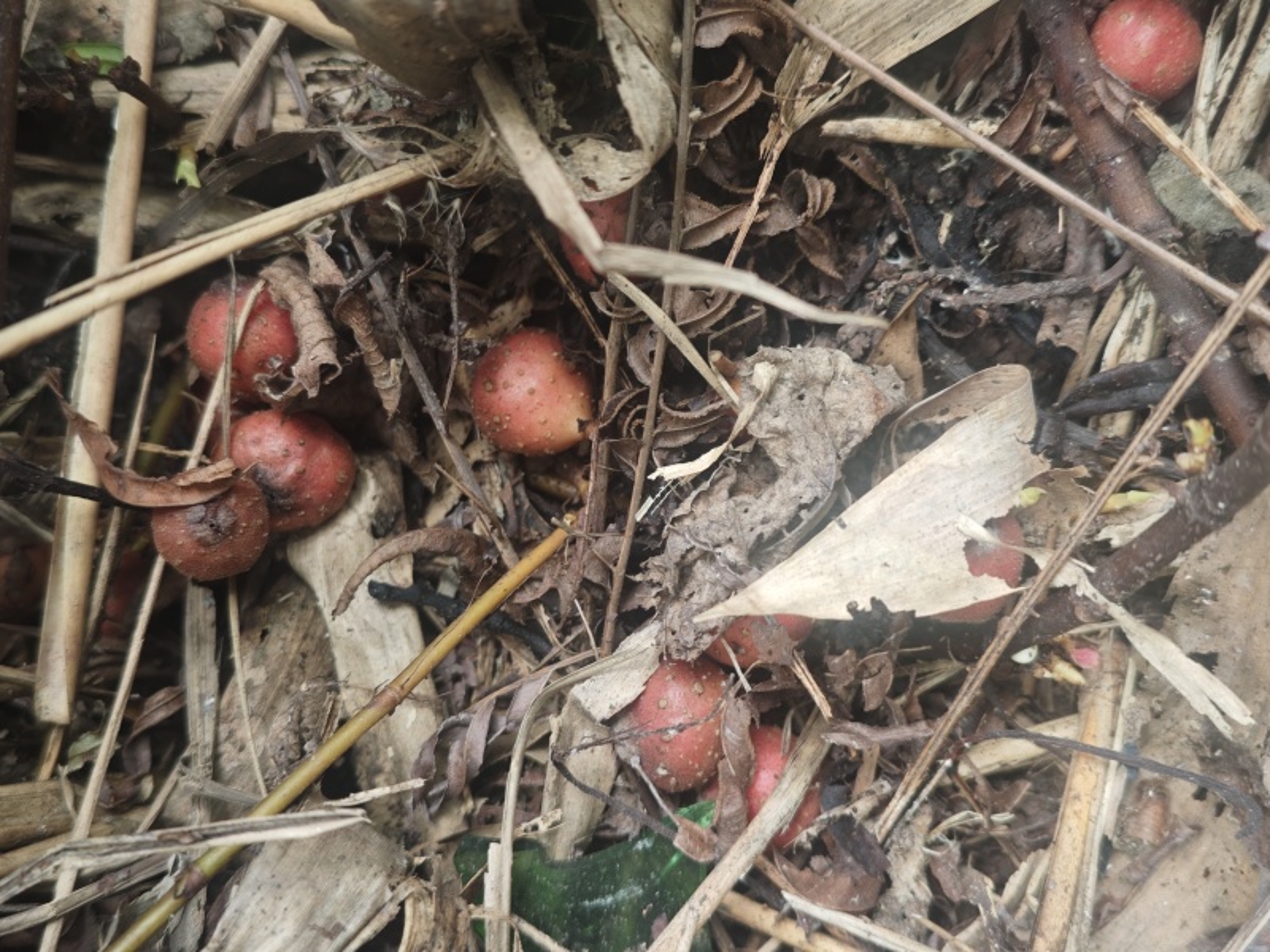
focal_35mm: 38
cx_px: 635
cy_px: 476
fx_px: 1394
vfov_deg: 37.7
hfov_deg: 49.0
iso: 100
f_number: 1.6
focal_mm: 6.55
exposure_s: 1/100
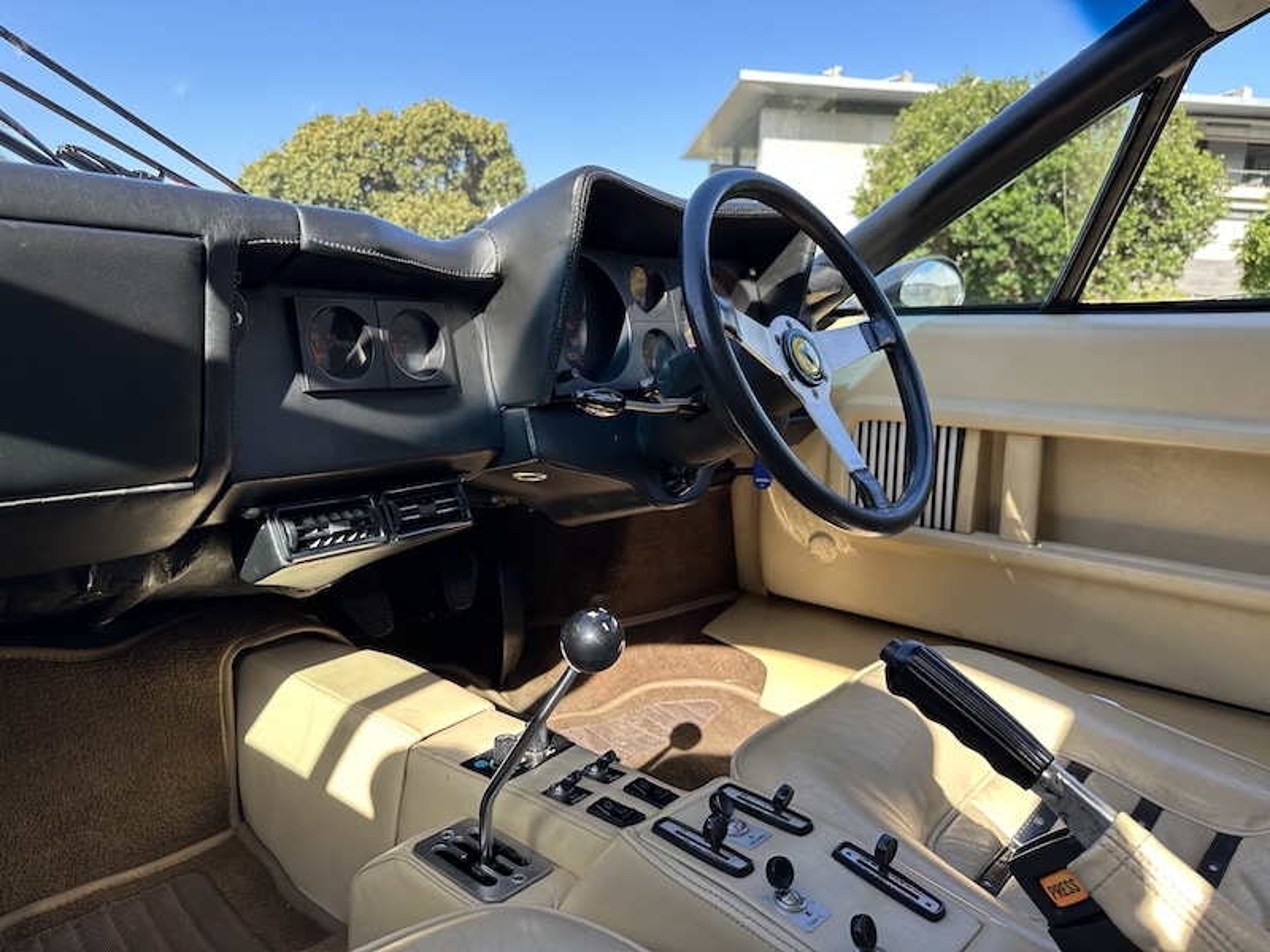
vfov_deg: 56.8
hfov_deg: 71.6
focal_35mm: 24
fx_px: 881
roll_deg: -2.4
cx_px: 635
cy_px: 476
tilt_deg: -10.9
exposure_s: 1/604
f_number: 1.78
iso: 80
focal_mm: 6.86
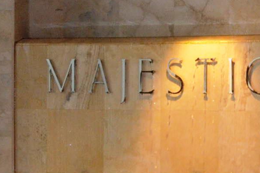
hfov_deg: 14.9
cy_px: 151
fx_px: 917
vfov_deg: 10.7
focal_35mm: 127
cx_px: 394
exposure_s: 1/60
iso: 1100
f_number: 3.5
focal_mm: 22
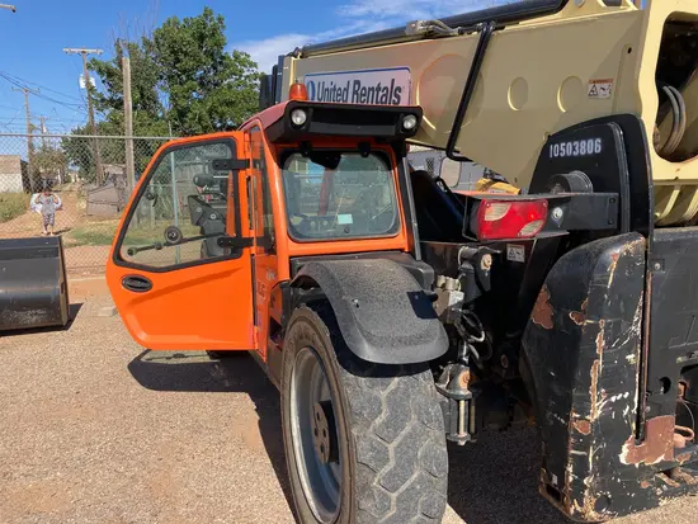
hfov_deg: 63.4
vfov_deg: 49.8
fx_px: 565
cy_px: 262
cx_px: 349
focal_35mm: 28
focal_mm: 3.99
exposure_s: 1/1389
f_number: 1.8
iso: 20
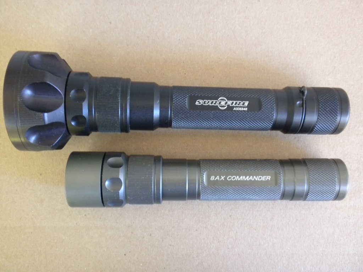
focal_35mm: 37
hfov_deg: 50.1
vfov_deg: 38.7
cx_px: 182
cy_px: 136
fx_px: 388
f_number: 3.5
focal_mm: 6.6
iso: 400
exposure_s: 1/20.2
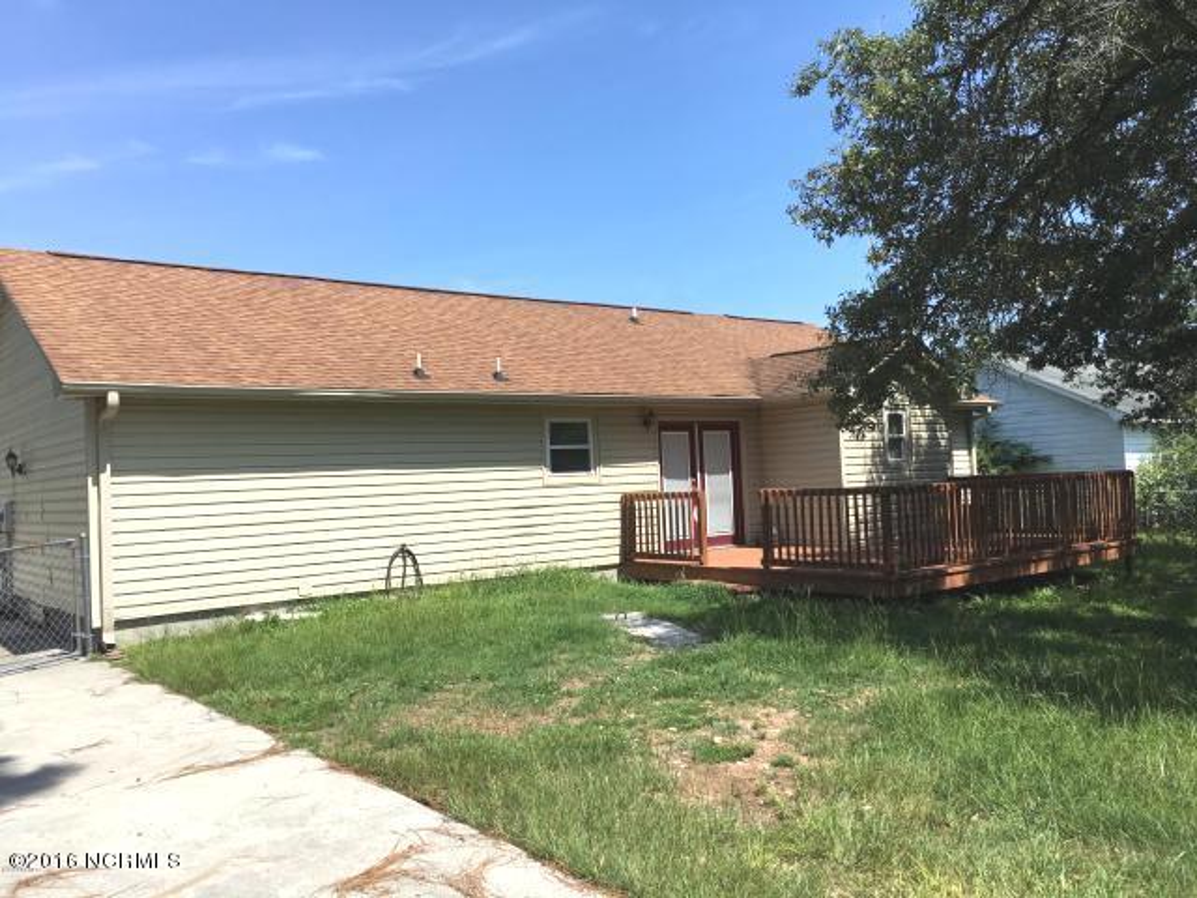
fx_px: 1003
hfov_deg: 61.7
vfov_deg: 48.2
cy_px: 449
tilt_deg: +4.8
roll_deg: +3.0
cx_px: 598
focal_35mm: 29
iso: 25
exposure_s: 1/1508
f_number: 2.2
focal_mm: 4.15
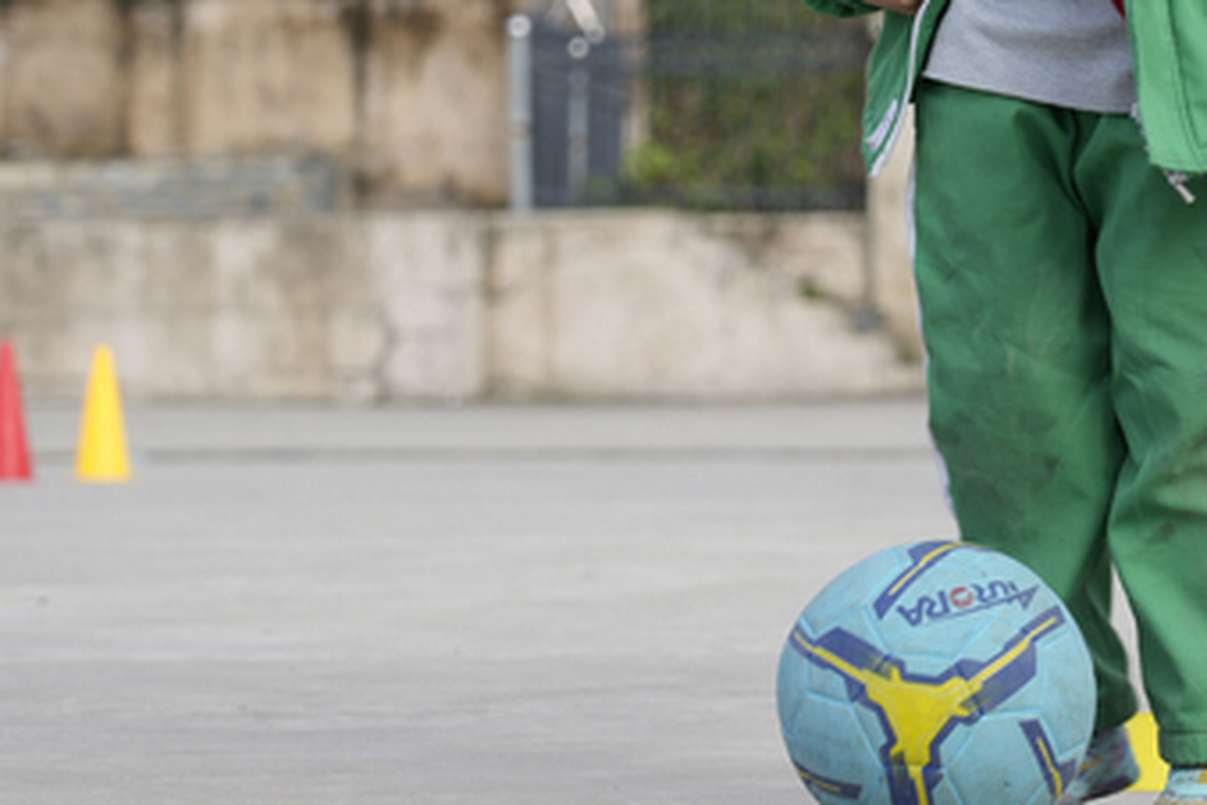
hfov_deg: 8.3
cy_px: 91
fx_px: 8314
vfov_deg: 5.5
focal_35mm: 248
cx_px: 1104
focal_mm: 105
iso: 100
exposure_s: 1/200
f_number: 5.6
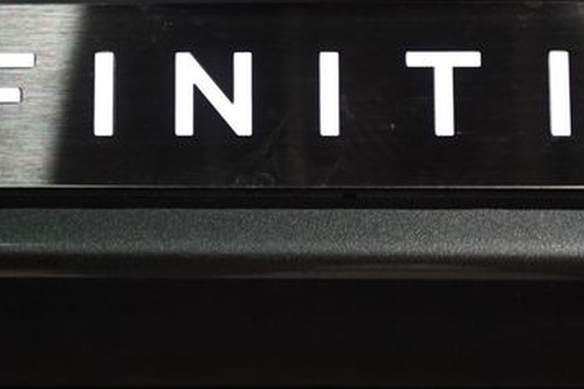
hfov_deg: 18.0
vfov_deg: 12.1
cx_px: 147
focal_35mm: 113
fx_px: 1833
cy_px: 77
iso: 3200
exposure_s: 1/125
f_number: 5.3
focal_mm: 42
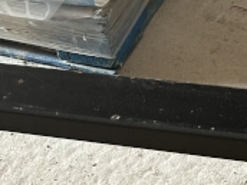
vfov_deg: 12.2
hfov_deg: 16.3
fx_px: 863
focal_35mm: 121
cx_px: 145
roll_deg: +10.0
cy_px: 126
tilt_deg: -43.7
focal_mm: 5.7
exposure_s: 1/60
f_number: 1.5
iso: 160
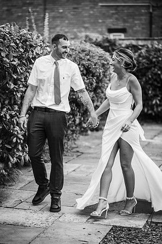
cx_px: 81
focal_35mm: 85
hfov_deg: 16.0
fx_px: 575
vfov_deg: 23.9
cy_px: 122
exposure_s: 1/1000
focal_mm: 85
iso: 100
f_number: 1.8
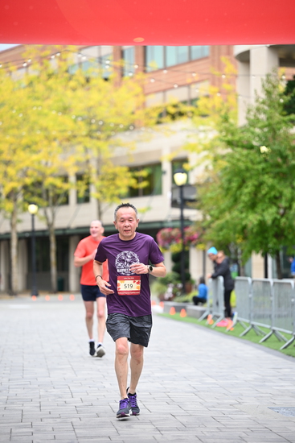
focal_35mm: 125
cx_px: 148
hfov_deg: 11.0
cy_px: 222
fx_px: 1535
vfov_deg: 16.4
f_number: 2.8
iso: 640
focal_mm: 125
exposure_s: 1/1600
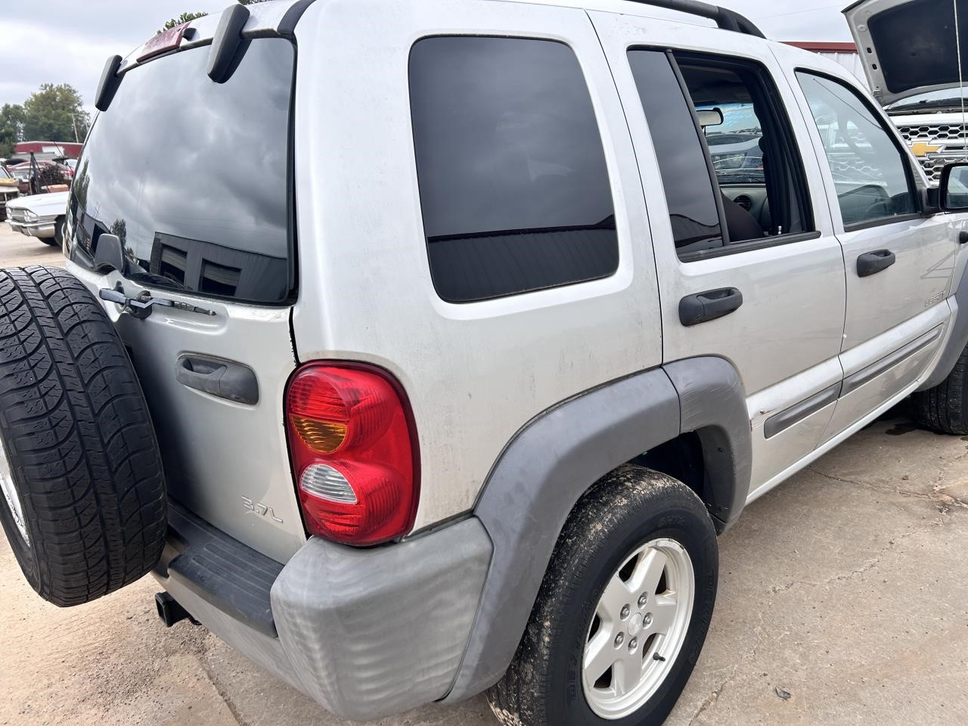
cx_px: 484
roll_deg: +1.8
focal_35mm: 26
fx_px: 727
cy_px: 363
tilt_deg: -17.0
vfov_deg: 53.1
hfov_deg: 67.3
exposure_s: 1/1000
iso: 50
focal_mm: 5.7
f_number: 1.5
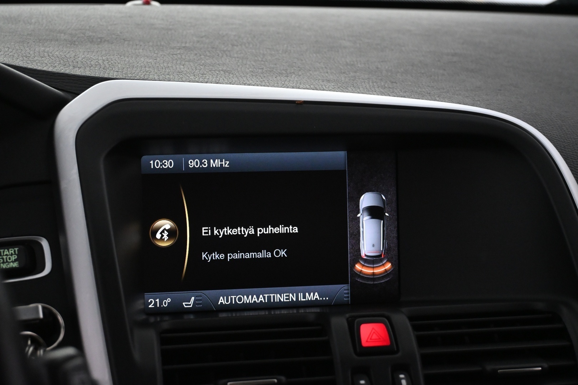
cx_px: 289
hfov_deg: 31.2
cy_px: 192
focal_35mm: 64
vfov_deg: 21.1
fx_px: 1036
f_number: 6
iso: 3200
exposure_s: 1/60
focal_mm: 43
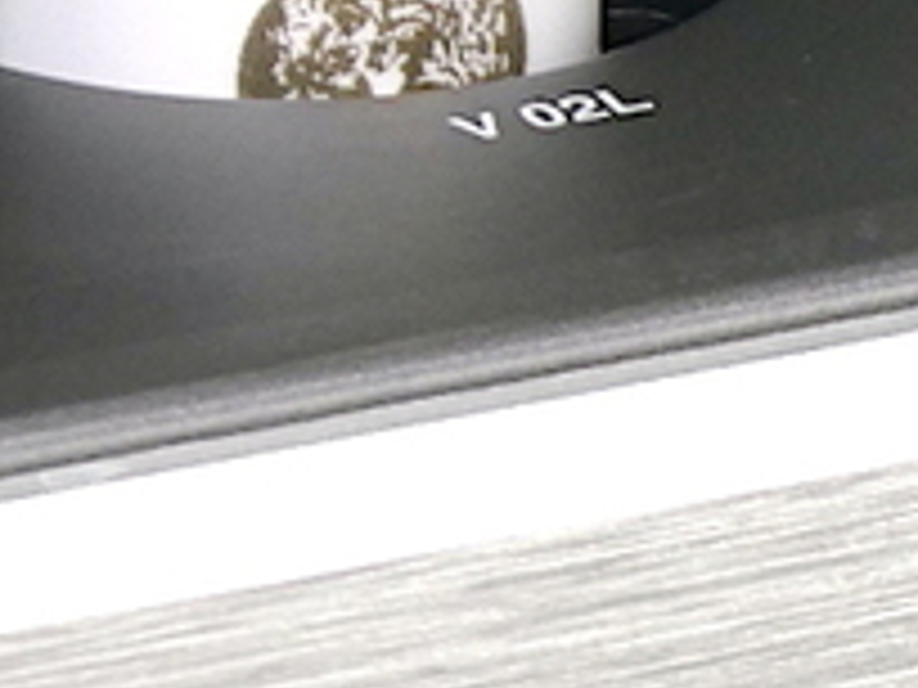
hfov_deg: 2.8
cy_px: 958
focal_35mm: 709
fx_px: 18802
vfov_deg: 2.1
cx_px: 1282
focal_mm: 27.1
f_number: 5.4
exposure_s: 1/2.5
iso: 100
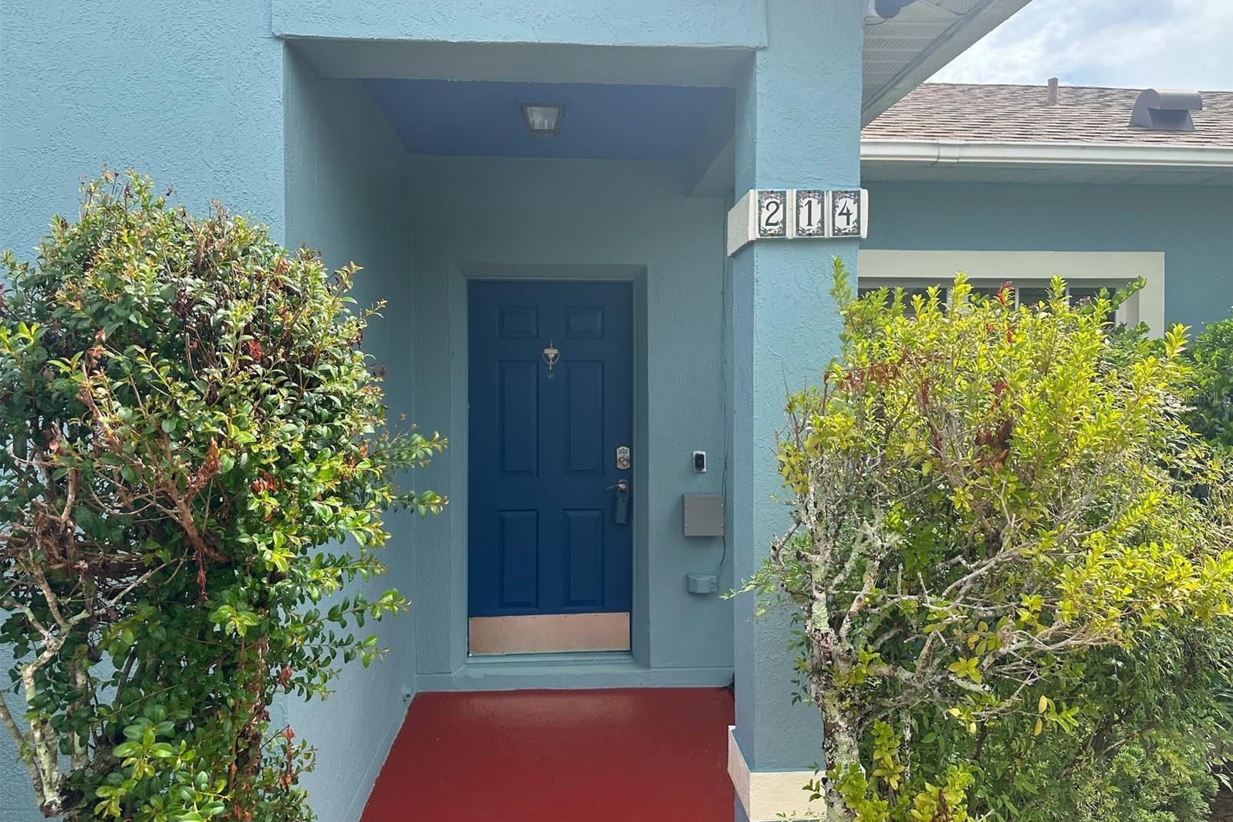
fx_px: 856
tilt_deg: -0.8
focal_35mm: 25
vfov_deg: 51.3
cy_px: 397
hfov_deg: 71.5
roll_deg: -0.1
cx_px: 616
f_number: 1.78
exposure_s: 1/1433
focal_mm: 6.86
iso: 80
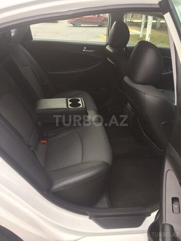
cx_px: 90
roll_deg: -1.4
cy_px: 120
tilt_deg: -27.8
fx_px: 202
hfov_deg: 48.2
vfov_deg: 61.7
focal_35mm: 29
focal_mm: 4.15
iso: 40
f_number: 2.2
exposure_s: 1/100
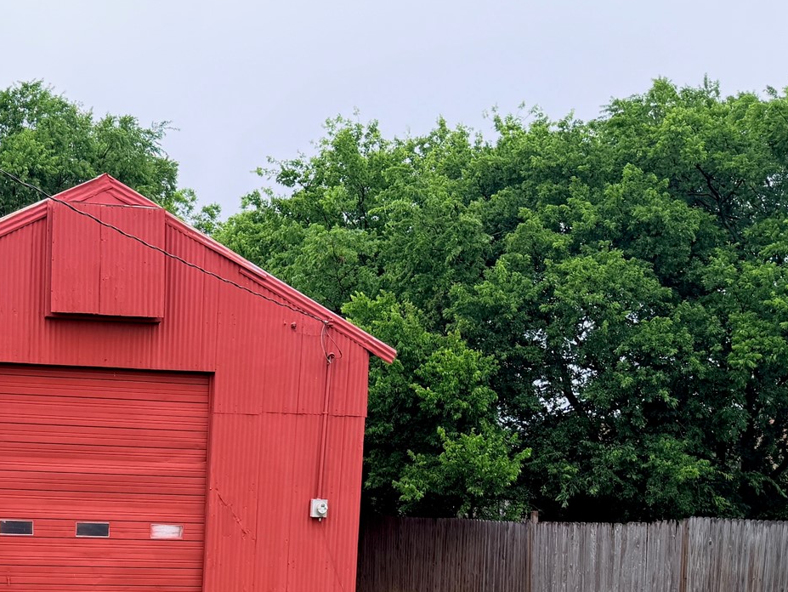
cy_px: 581
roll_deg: -2.5
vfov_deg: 26.2
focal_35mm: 53
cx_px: 93
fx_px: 1207
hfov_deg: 34.3
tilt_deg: -3.5
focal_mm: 6.76
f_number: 1.78
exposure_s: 1/184
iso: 80
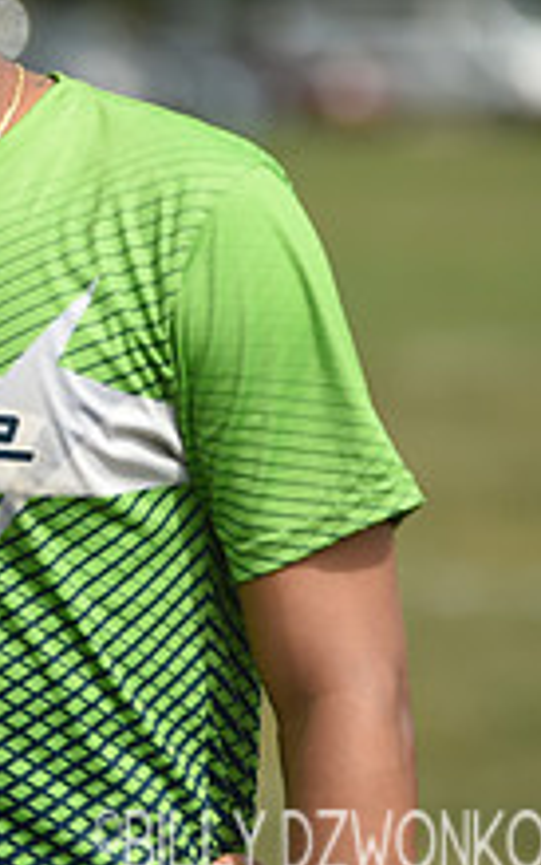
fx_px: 9524
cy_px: 243
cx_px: -158
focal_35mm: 404
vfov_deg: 5.2
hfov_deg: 3.2
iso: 100
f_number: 2.8
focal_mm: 150
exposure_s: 1/1250
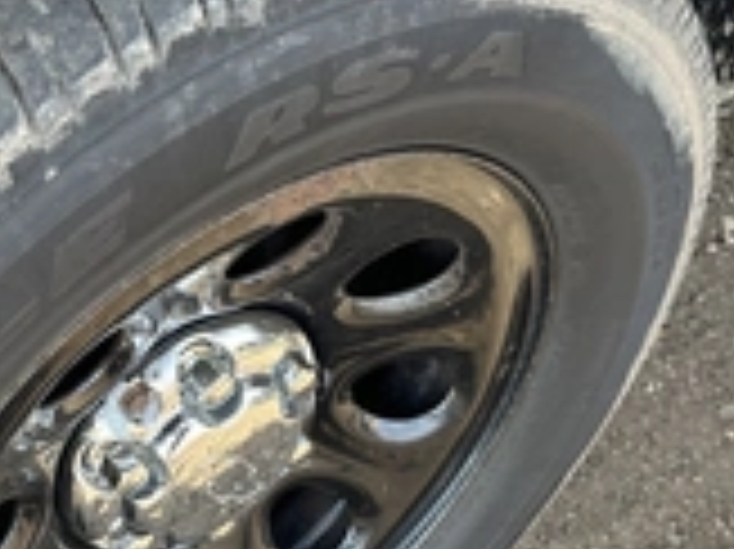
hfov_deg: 30.0
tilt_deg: -52.1
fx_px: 1356
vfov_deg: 22.7
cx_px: 234
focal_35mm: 64
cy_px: 392
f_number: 1.6
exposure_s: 1/249
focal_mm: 5.1
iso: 50
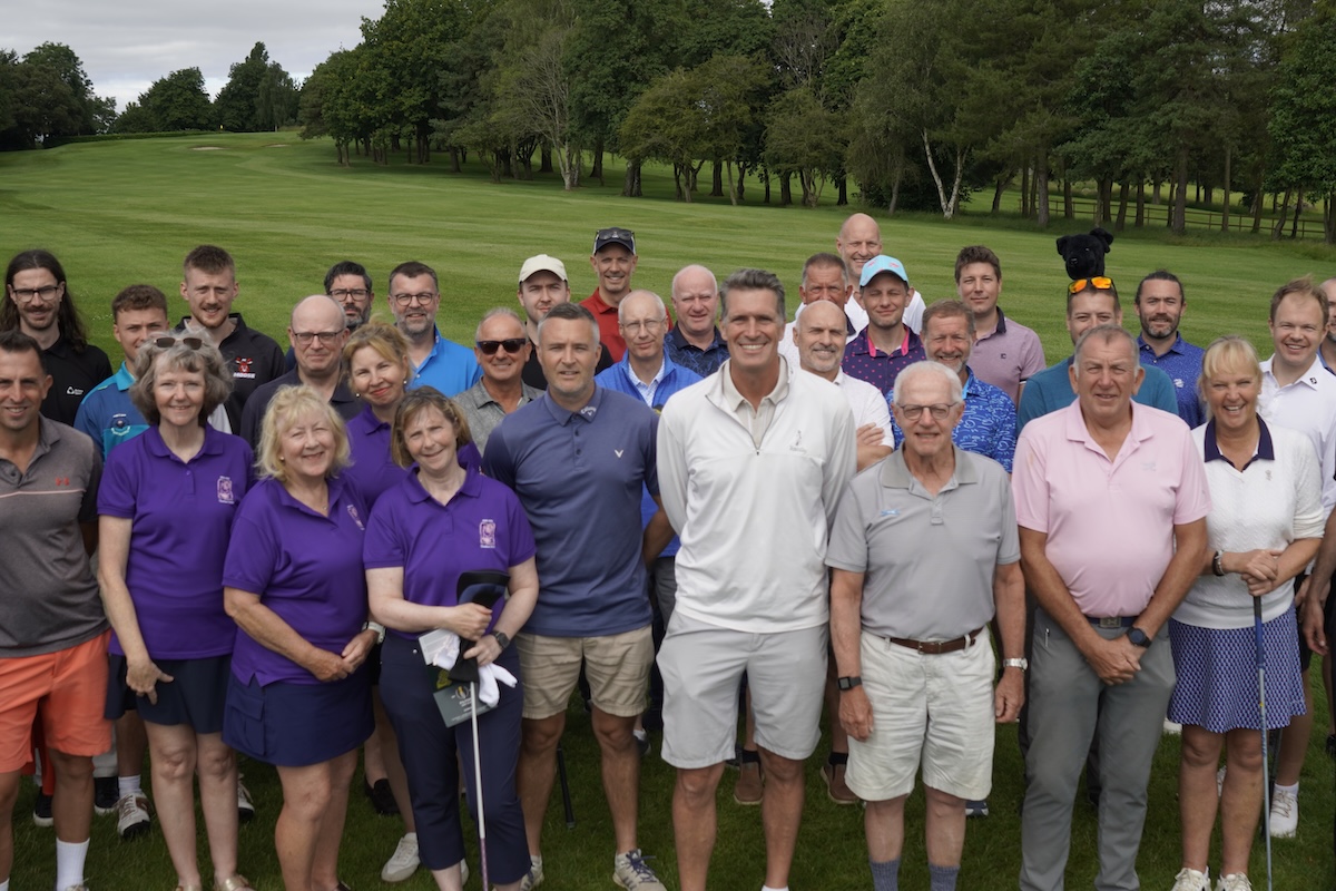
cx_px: 668
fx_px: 1614
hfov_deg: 45.0
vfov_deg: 30.8
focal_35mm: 44
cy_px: 446
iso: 100
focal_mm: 29
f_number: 4.5
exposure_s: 1/640
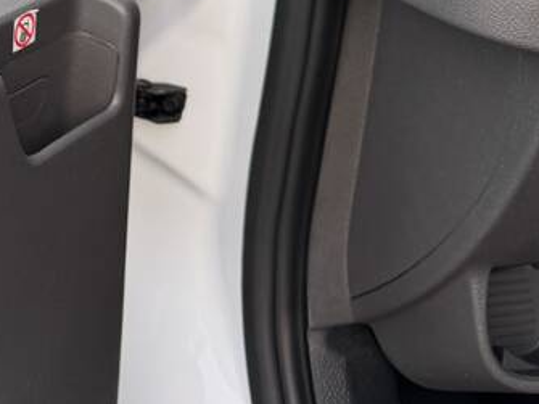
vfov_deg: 16.7
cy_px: -23
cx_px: -256
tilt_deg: -30.2
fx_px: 1339
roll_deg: +1.3
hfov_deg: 19.9
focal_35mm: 86
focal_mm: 6.76
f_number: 1.78
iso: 64
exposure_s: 1/121
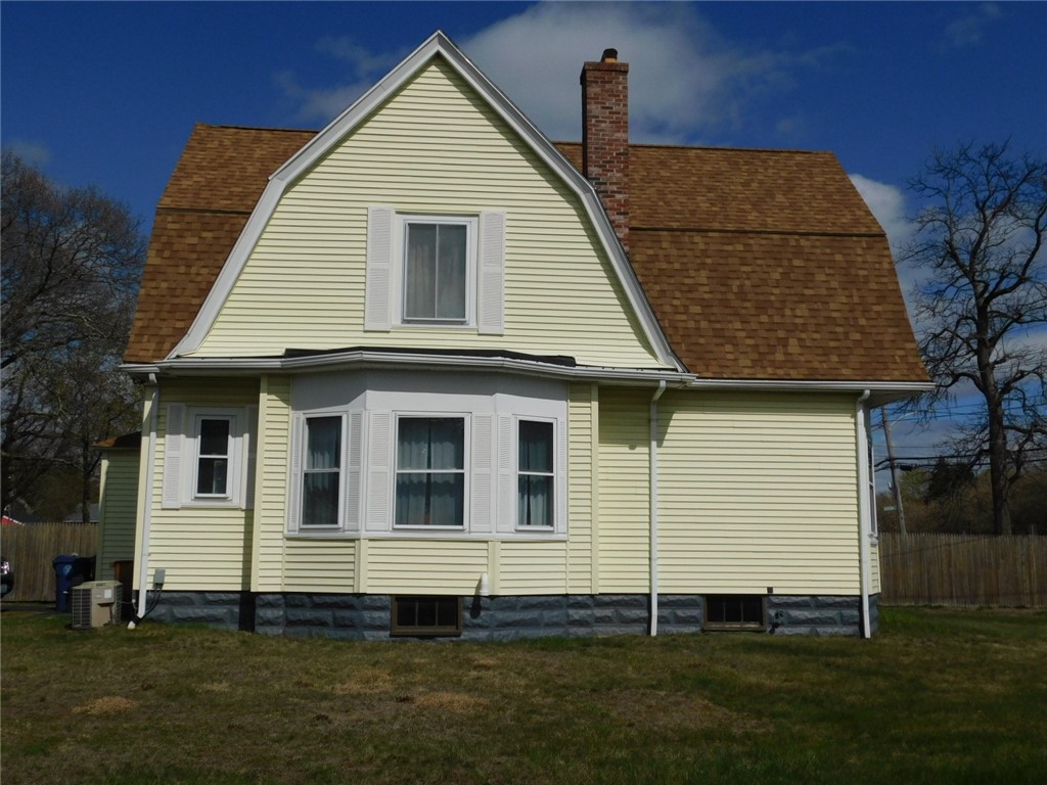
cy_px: 392
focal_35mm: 36
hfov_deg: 51.4
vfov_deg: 39.7
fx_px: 1089
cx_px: 524
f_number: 7
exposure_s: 1/1500
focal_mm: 6.3
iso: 125
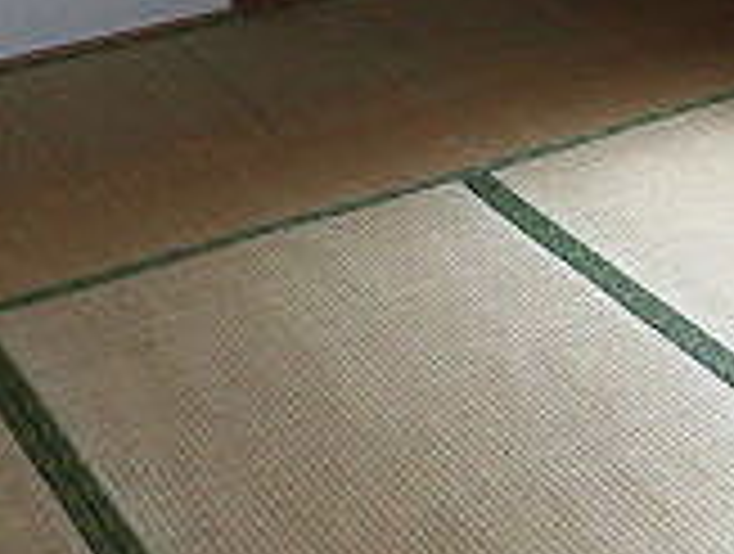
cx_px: 500
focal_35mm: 94
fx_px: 1998
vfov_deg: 14.3
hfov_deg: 20.7
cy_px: -369
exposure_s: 1/160
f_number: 3.1
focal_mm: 4.3
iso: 100
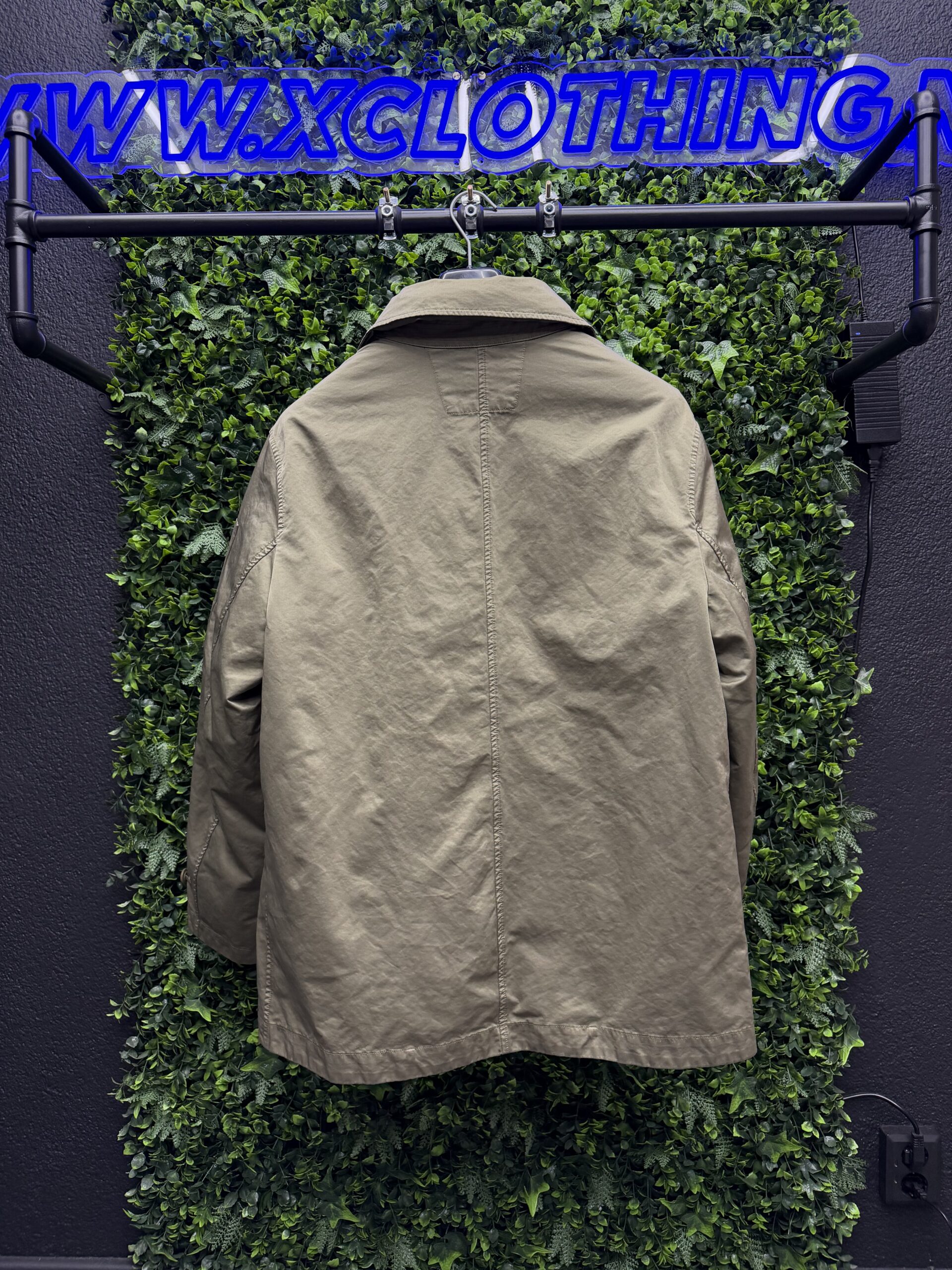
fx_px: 880
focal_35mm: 24
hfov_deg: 56.8
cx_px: 476
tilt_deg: -1.2
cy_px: 635
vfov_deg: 71.6
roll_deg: -0.3
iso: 200
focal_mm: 6.76
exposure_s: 1/84
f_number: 1.78
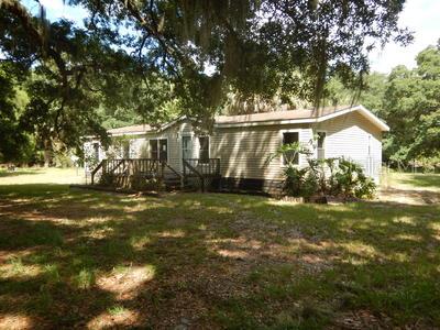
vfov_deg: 48.2
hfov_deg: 61.7
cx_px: 220
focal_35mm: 29
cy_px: 165
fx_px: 369
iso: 125
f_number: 2.8
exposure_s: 1/400
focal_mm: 5.1
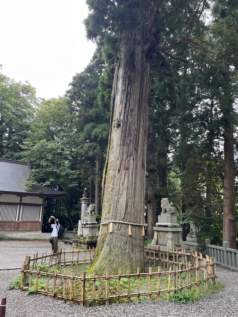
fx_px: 238
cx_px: 119
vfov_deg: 67.3
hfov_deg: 53.1
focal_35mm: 26
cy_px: 158
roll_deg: -1.1
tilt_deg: +13.5
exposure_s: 1/243
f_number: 1.6
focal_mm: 5.1
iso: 40
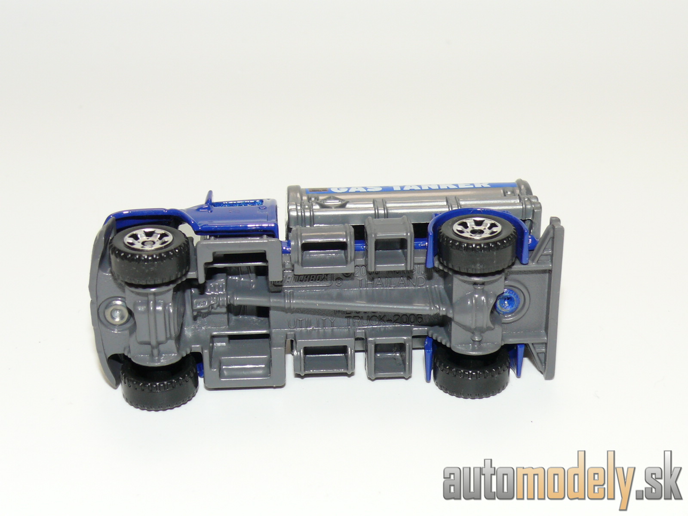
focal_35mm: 74
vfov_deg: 19.9
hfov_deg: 26.3
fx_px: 1471
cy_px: 258
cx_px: 344
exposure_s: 1/30
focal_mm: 11.2
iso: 100
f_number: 4
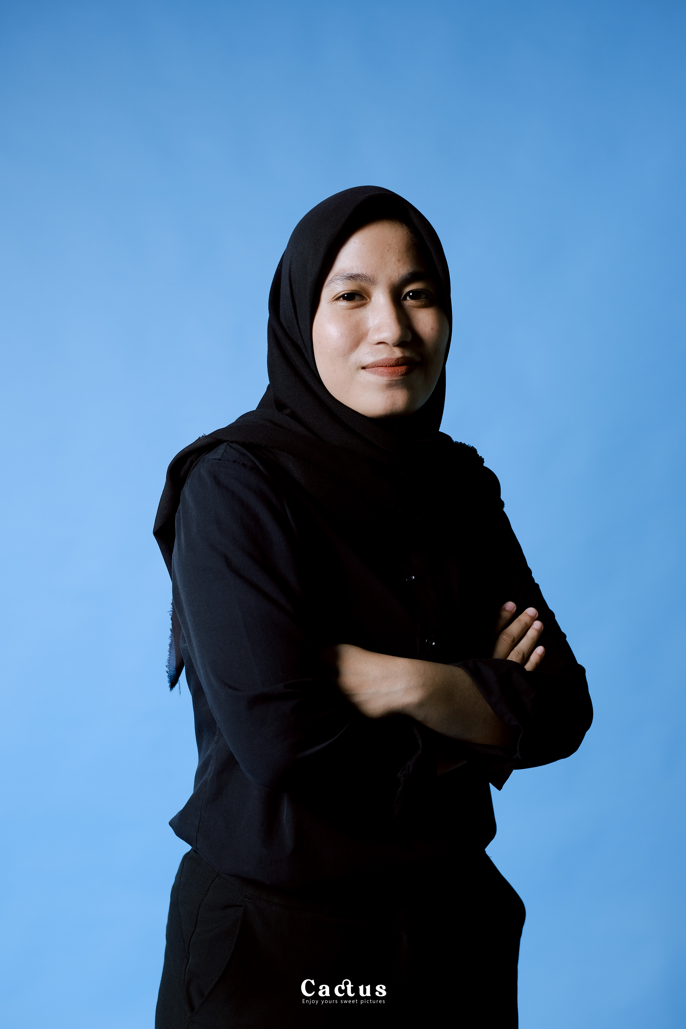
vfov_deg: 39.6
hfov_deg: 27.0
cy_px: 514
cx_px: 343
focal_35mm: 50
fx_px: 1429
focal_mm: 33
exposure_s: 1/160
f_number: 2.8
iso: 400
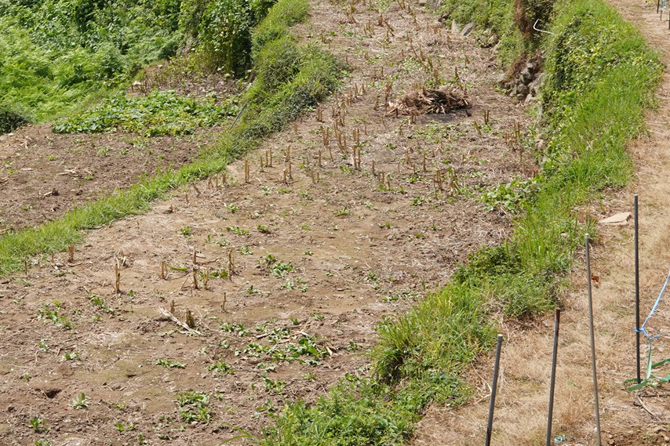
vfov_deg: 16.5
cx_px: 174
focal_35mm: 82
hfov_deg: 24.5
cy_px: 98
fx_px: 1526
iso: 125
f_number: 13
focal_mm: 35
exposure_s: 1/100
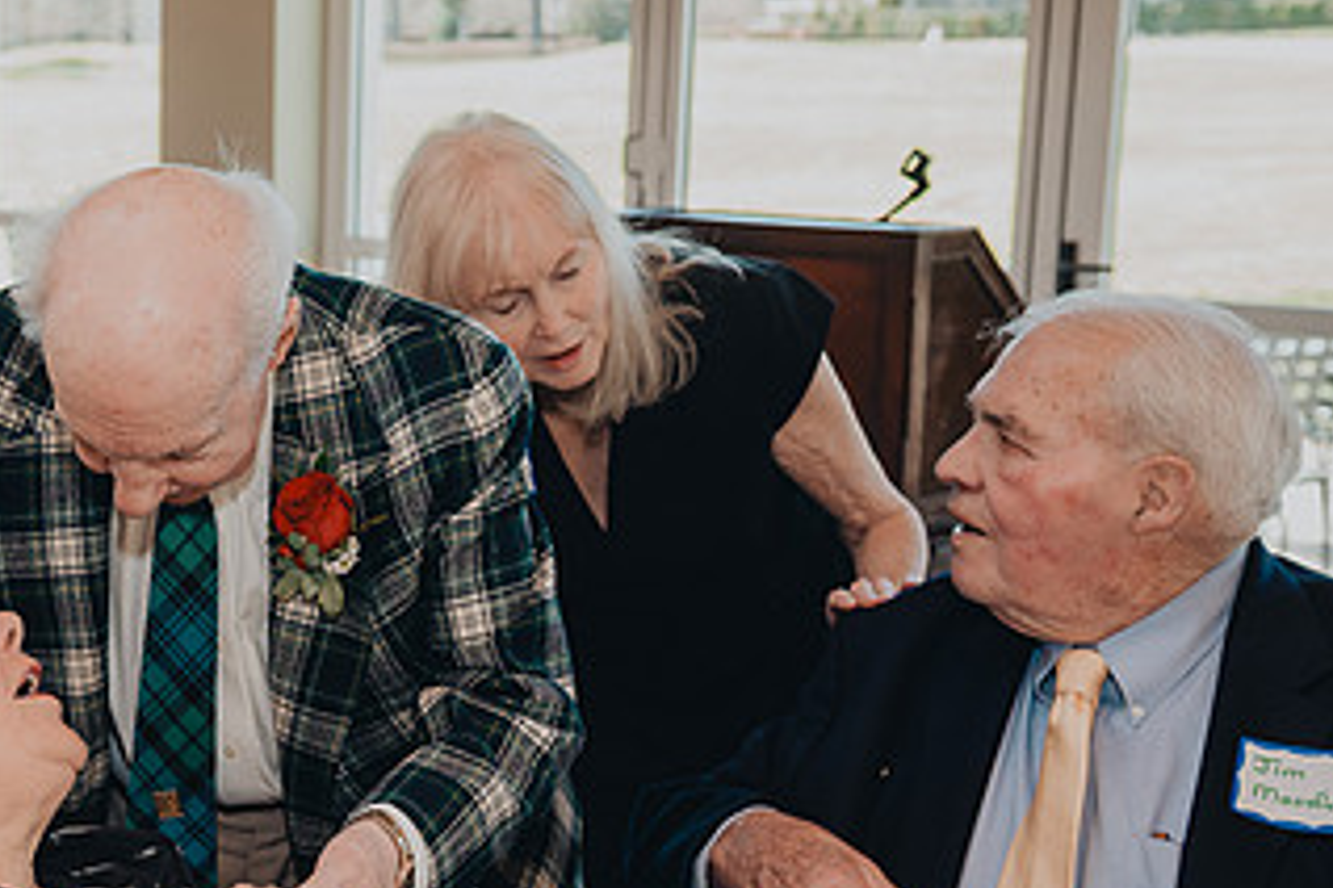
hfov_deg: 31.0
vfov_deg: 21.6
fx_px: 2333
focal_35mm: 63
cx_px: 235
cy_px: 454
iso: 500
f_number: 4
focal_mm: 34
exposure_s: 1/200
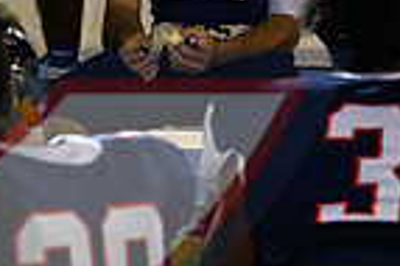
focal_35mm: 219
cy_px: -64
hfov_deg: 9.1
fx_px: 2431
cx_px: -260
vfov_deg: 6.2
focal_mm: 54
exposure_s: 1/3200
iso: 18000
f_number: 2.8
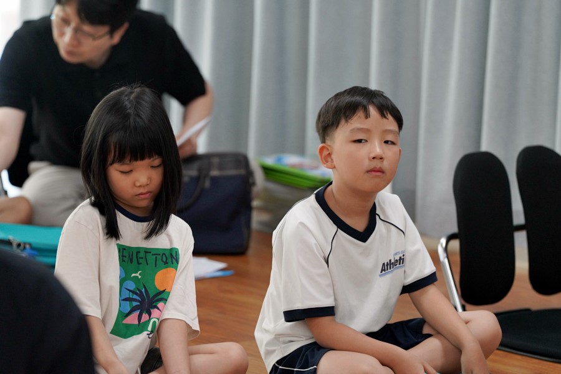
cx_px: 280
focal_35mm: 200
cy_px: 187
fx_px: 3116
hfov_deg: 10.3
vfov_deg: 6.9
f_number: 4
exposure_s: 1/250
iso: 2500
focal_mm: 200
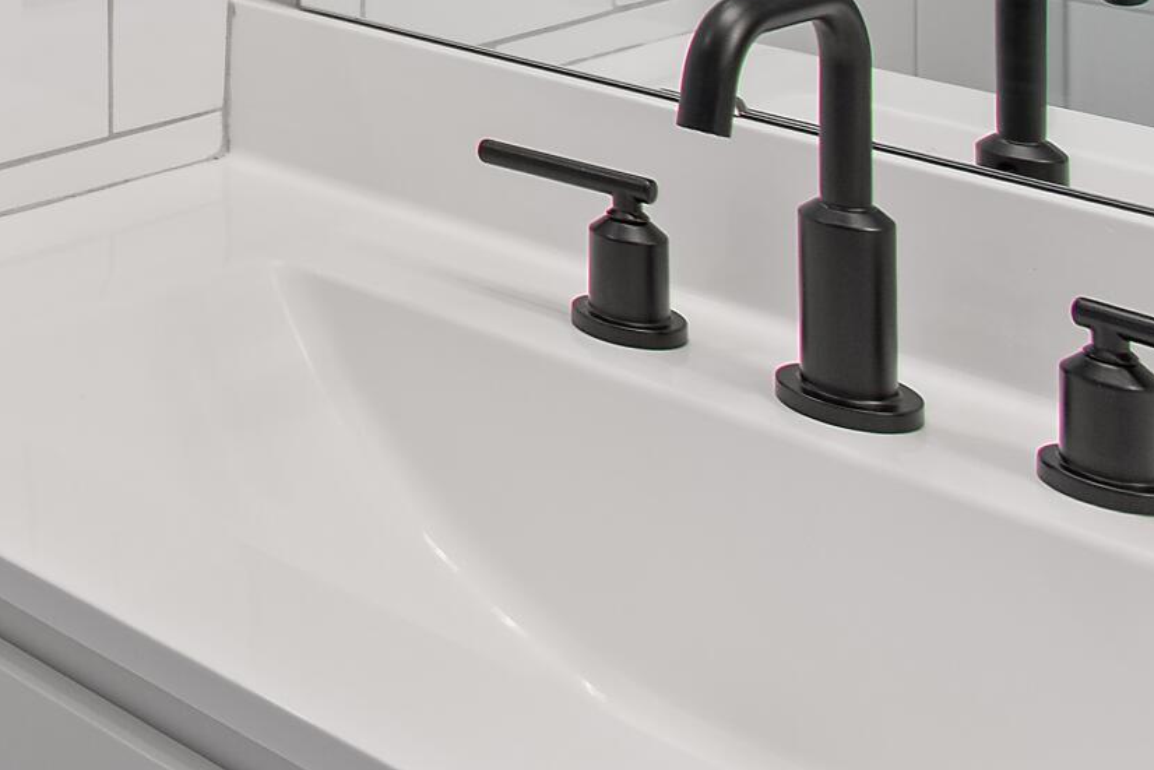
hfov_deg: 21.1
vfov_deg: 16.6
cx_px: -856
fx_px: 2212
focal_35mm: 69
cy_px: -593
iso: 100
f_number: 4.8
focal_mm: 13
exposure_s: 1/13
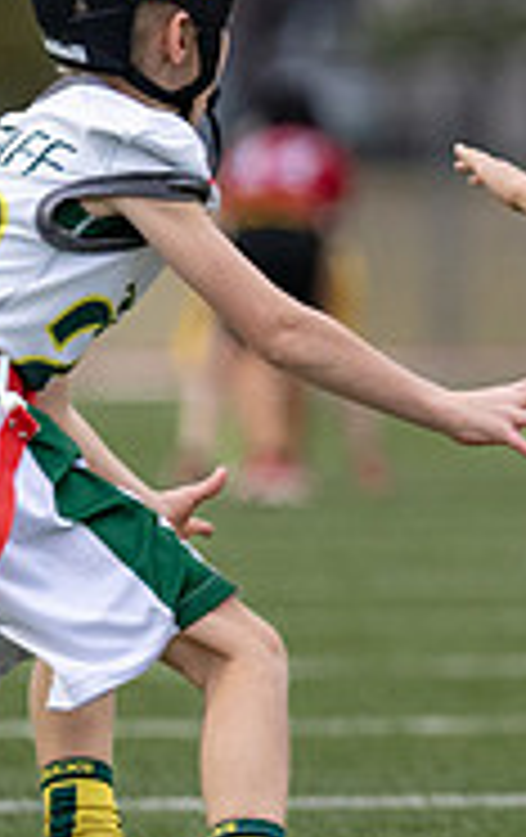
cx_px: 949
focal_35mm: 980
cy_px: 227
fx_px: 22374
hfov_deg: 1.3
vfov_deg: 2.1
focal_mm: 200
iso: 640
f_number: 2.8
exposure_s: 1/1000
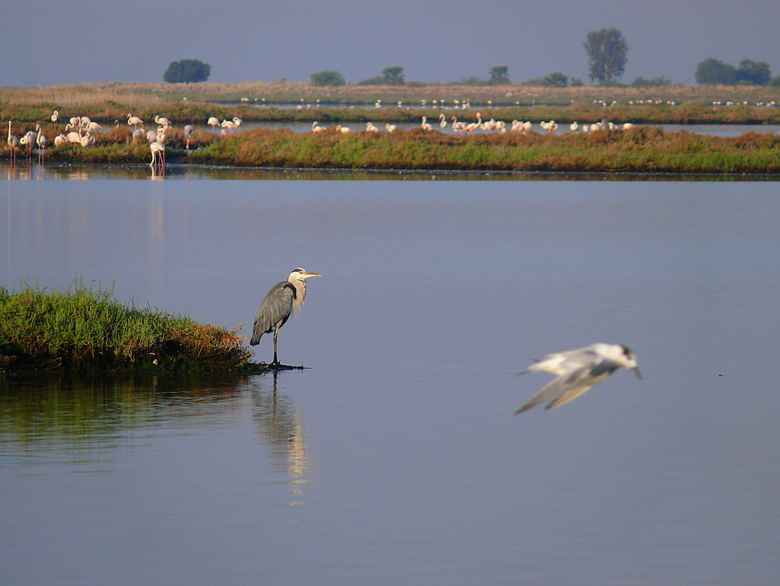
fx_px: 9468
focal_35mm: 420
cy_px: 293
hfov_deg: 4.7
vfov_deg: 3.5
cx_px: 390
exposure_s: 1/1000
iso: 100
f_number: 3.7
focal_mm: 88.8
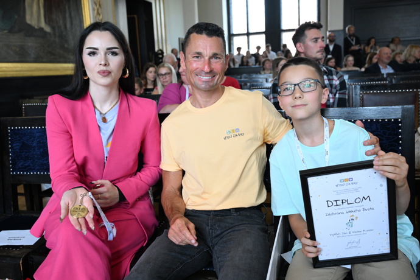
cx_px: 210
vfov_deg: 40.0
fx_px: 385
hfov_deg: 57.2
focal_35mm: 33
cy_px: 140
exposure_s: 1/500
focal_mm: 33
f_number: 4.5
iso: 4000
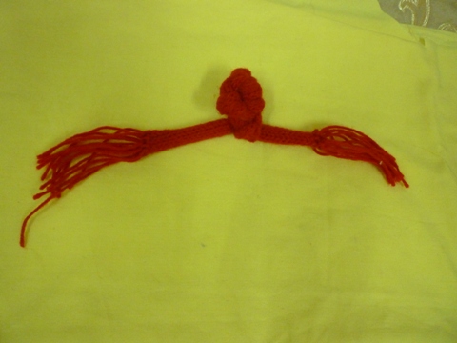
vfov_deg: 48.2
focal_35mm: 29
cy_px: 172
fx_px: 383
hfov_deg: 61.7
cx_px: 228
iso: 800
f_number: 3.3
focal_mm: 5.2
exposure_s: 1/25
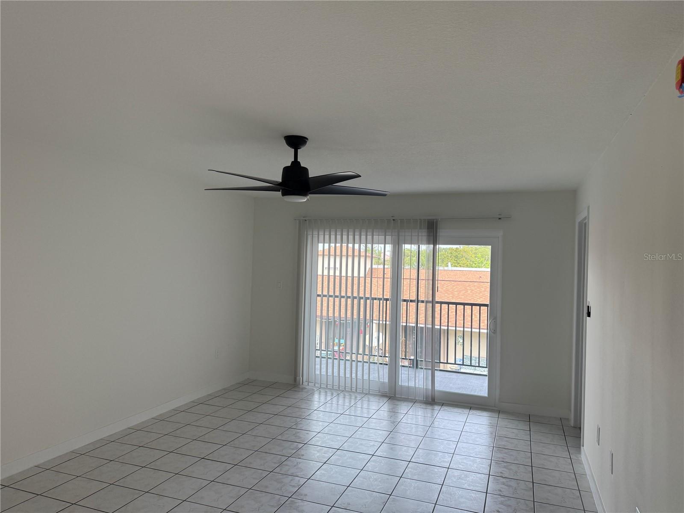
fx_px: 474
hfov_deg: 71.6
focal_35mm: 24
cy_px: 256
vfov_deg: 56.8
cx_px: 342
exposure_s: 1/211
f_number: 1.78
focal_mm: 6.76
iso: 100
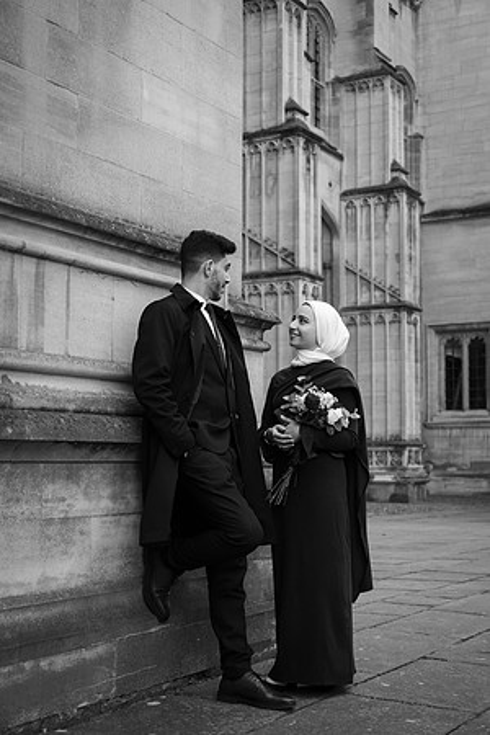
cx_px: 245
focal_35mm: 50
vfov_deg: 39.6
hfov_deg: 27.0
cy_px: 368
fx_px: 1021
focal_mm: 50
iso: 200
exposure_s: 1/320
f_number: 4
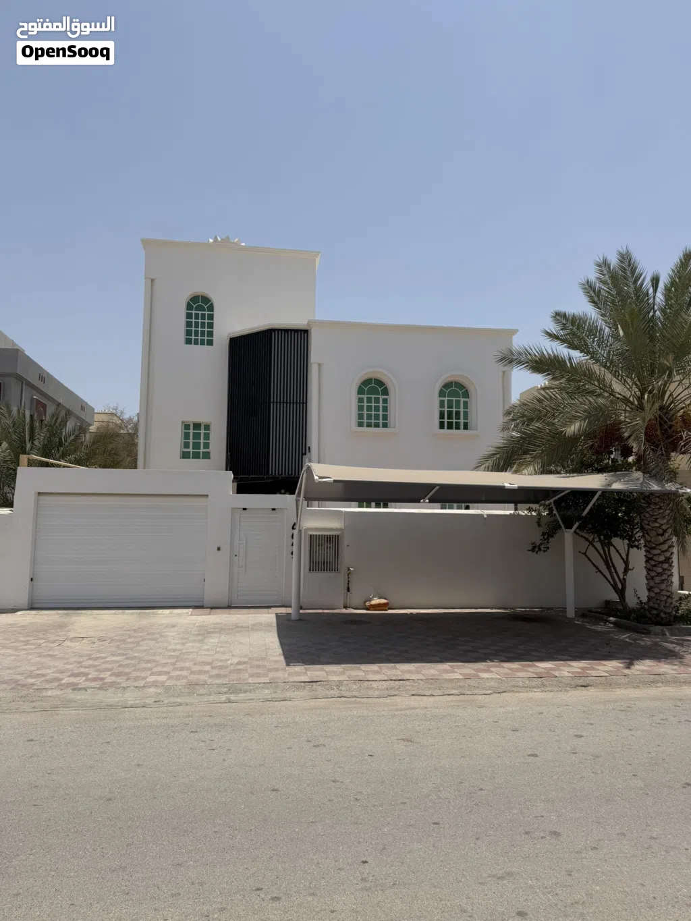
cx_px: 346
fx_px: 639
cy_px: 460
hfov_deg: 56.8
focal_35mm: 24
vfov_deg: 71.6
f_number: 1.78
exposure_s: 1/10309
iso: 80
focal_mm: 6.76
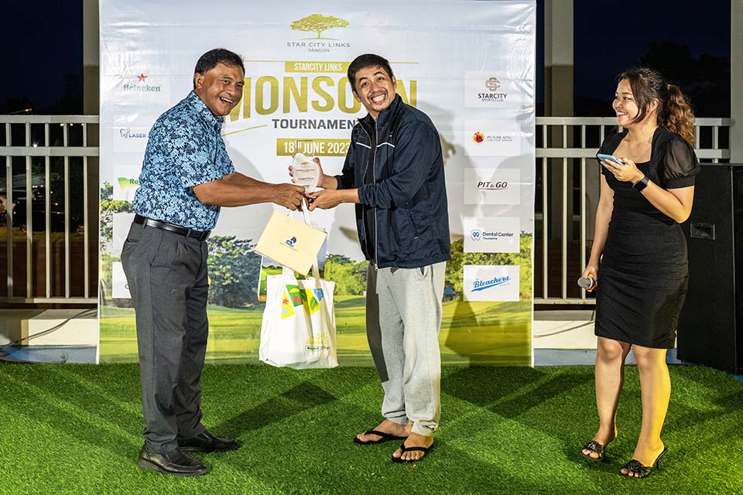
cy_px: 248
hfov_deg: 50.7
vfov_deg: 35.1
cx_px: 372
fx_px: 784
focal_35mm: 38
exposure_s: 1/200
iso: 2000
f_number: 5
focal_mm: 38
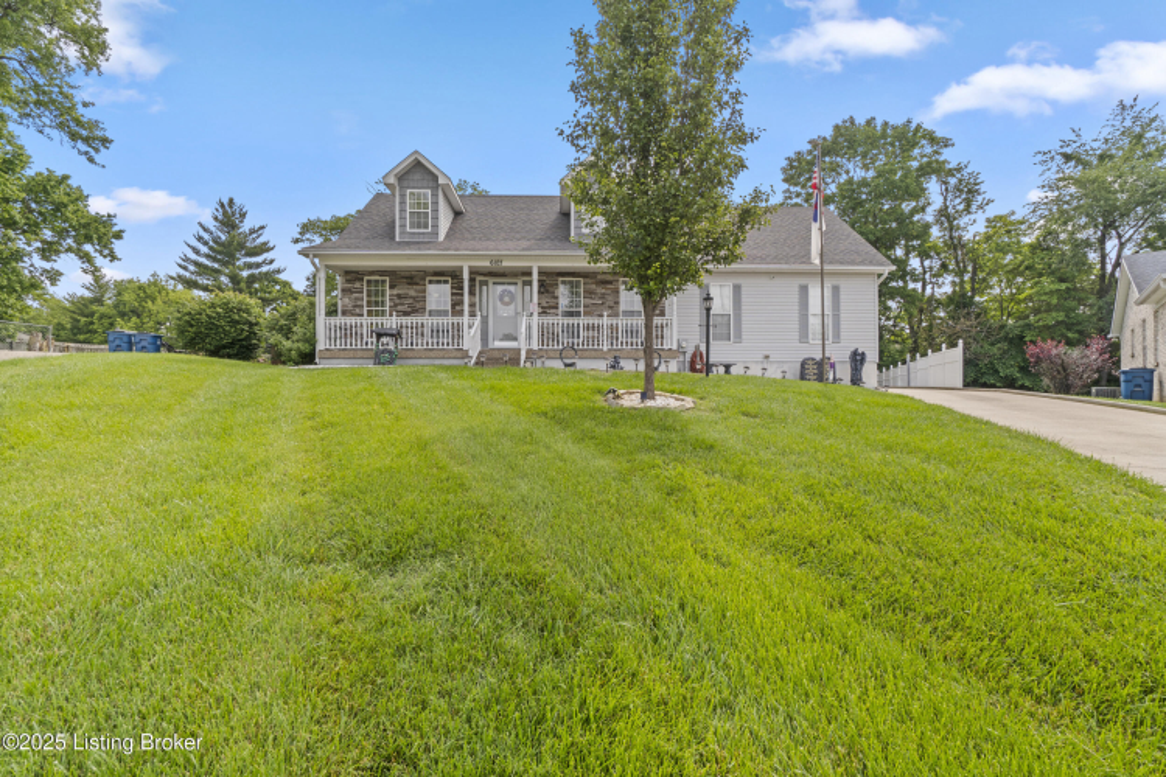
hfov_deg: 100.4
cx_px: 583
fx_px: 486
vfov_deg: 77.3
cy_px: 388
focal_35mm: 15
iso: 400
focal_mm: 10
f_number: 10
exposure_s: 1/60
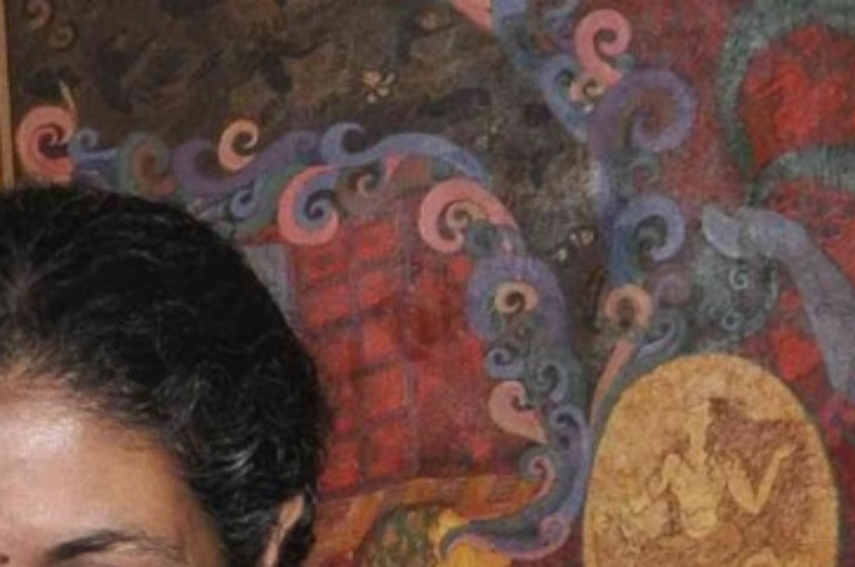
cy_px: 1299
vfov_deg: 6.4
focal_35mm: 205
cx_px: -332
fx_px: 4862
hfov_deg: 9.8
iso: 800
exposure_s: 1/160
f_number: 10
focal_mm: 22
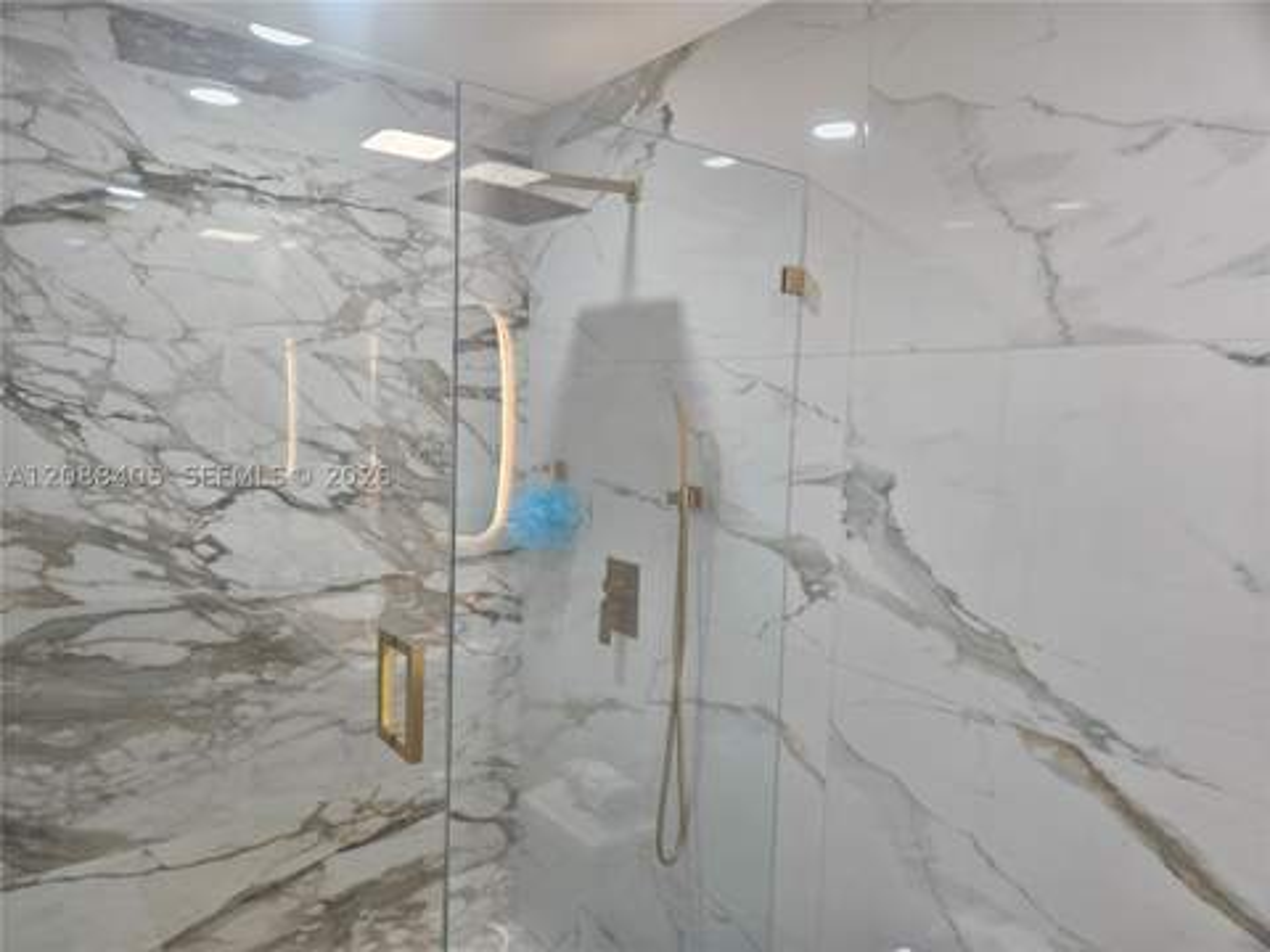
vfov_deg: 58.9
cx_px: 635
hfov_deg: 73.9
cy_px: 476
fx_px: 844
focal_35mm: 23
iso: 160
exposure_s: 1/120
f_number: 1.8
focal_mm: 5.4
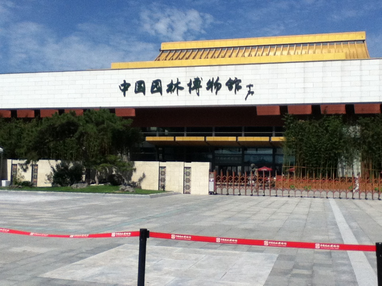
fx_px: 353
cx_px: 191
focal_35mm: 32
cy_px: 143
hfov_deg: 56.8
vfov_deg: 44.2
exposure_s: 1/3340
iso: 80
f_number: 2.4
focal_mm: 3.85
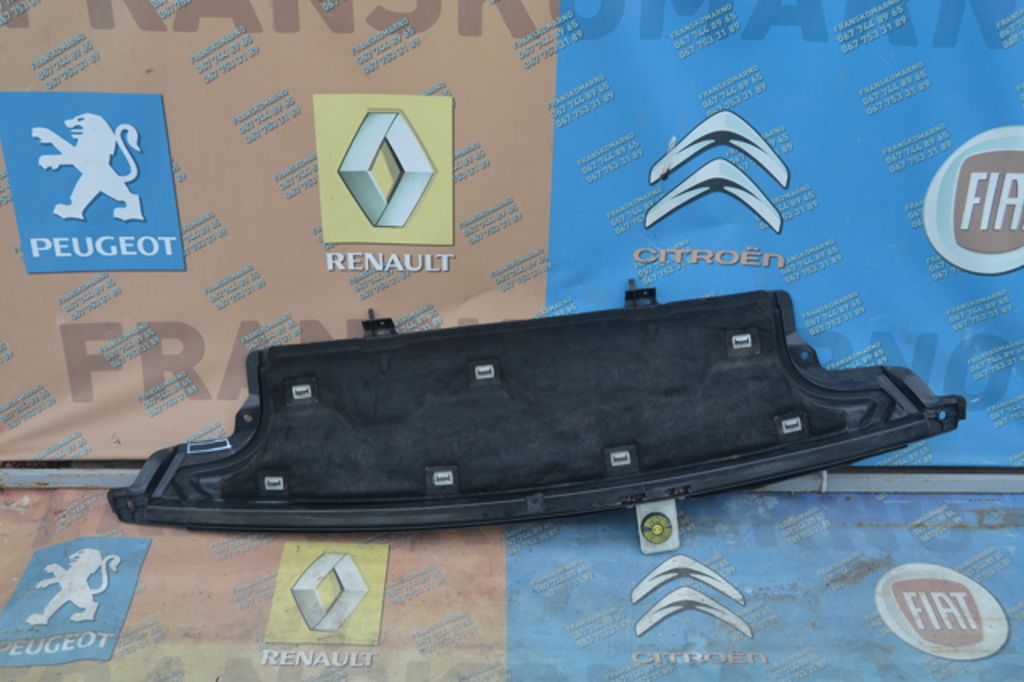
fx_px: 981
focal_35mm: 34
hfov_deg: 55.1
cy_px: 341
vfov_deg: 38.3
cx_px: 512
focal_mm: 23
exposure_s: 1/160
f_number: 6.3
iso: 100
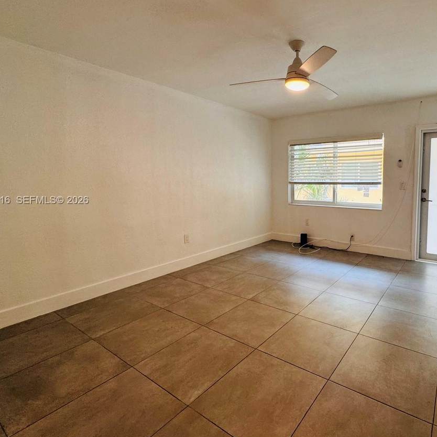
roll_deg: -0.8
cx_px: 293
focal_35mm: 19
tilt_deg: -5.9
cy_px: 201
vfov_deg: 77.5
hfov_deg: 75.1
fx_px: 271
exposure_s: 1/120
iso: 125
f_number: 2.2
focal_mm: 2.22
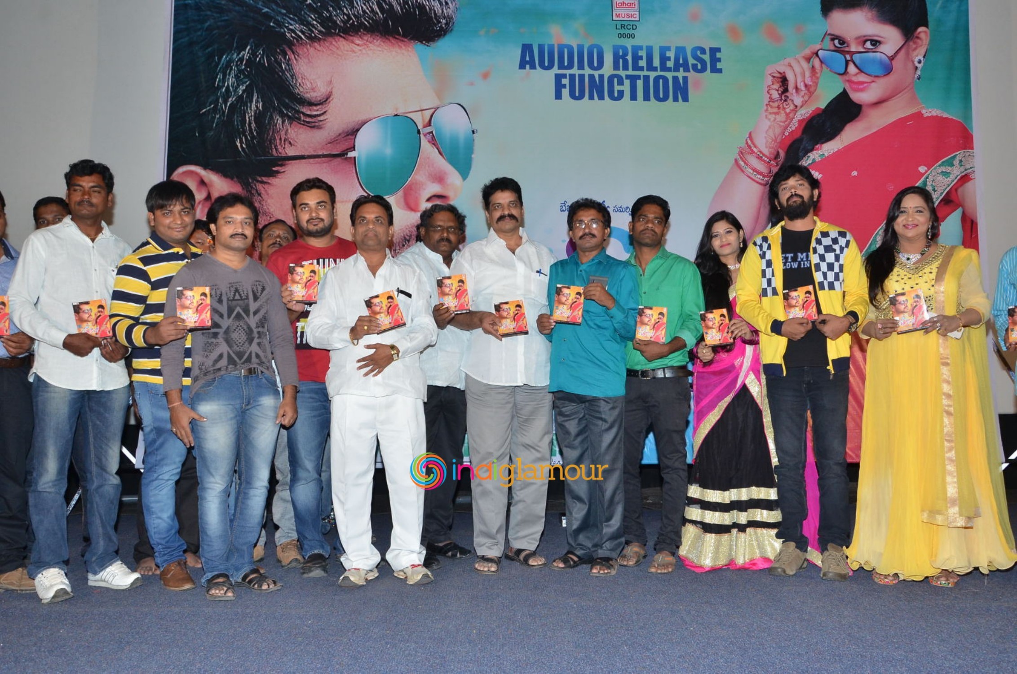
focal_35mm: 32
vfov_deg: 41.5
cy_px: 337
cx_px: 508
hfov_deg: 59.6
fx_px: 888
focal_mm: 21
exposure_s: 1/125
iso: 1000
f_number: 6.3
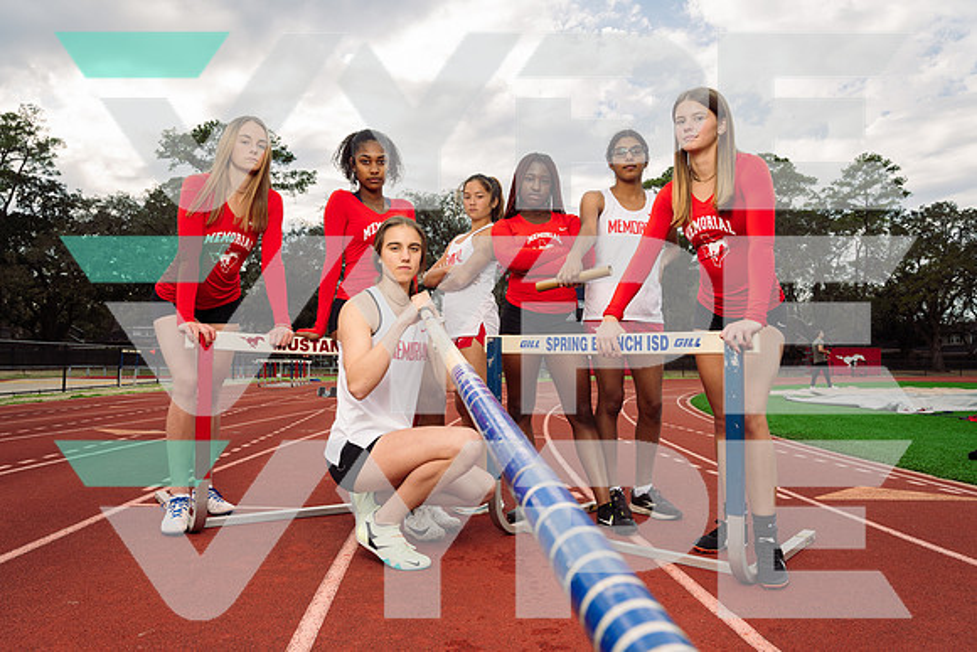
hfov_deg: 73.7
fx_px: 651
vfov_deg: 53.2
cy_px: 326
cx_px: 488
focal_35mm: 24
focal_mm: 24
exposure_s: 1/250
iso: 200
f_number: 8
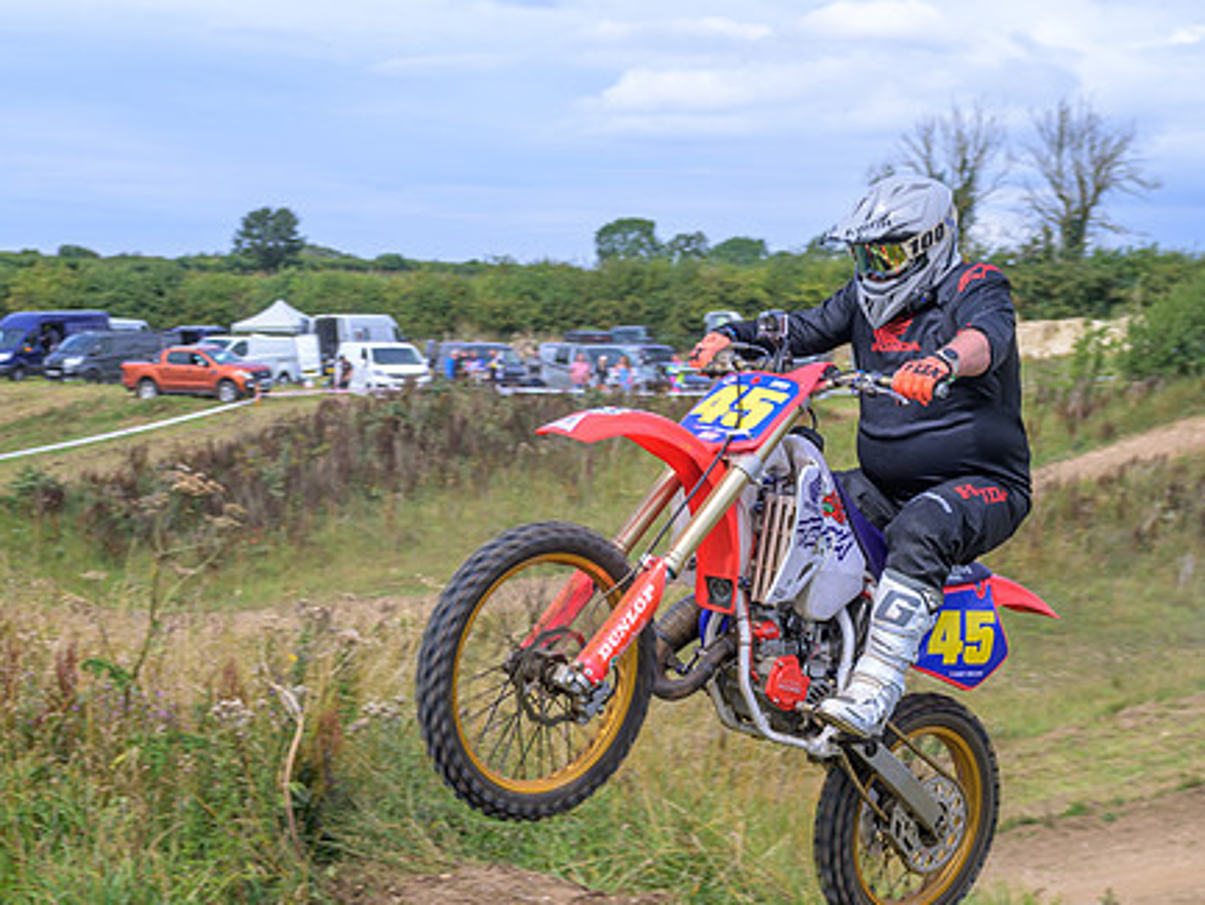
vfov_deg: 20.1
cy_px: 654
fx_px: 2542
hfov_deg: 26.5
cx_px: 415
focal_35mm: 73
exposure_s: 1/320
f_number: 4
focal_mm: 29
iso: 50
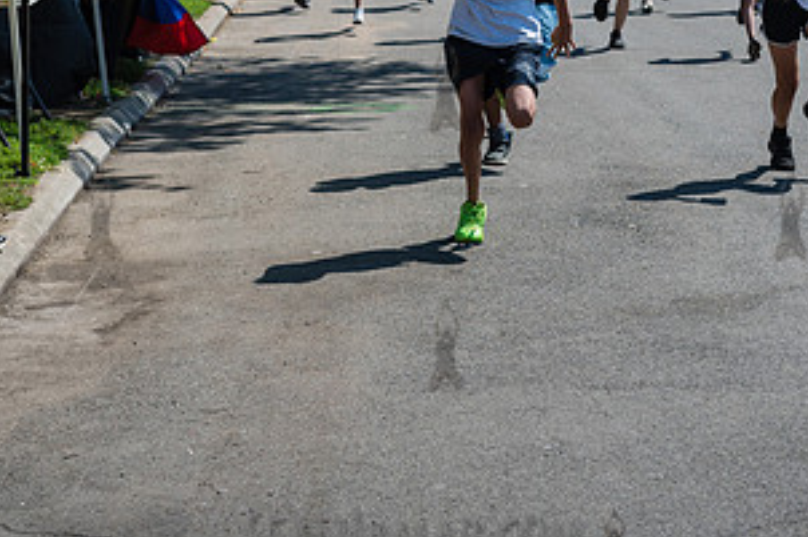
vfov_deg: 12.2
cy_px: 84
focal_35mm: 112
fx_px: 2512
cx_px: 444
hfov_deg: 18.3
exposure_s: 1/1600
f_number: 4
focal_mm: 58
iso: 200
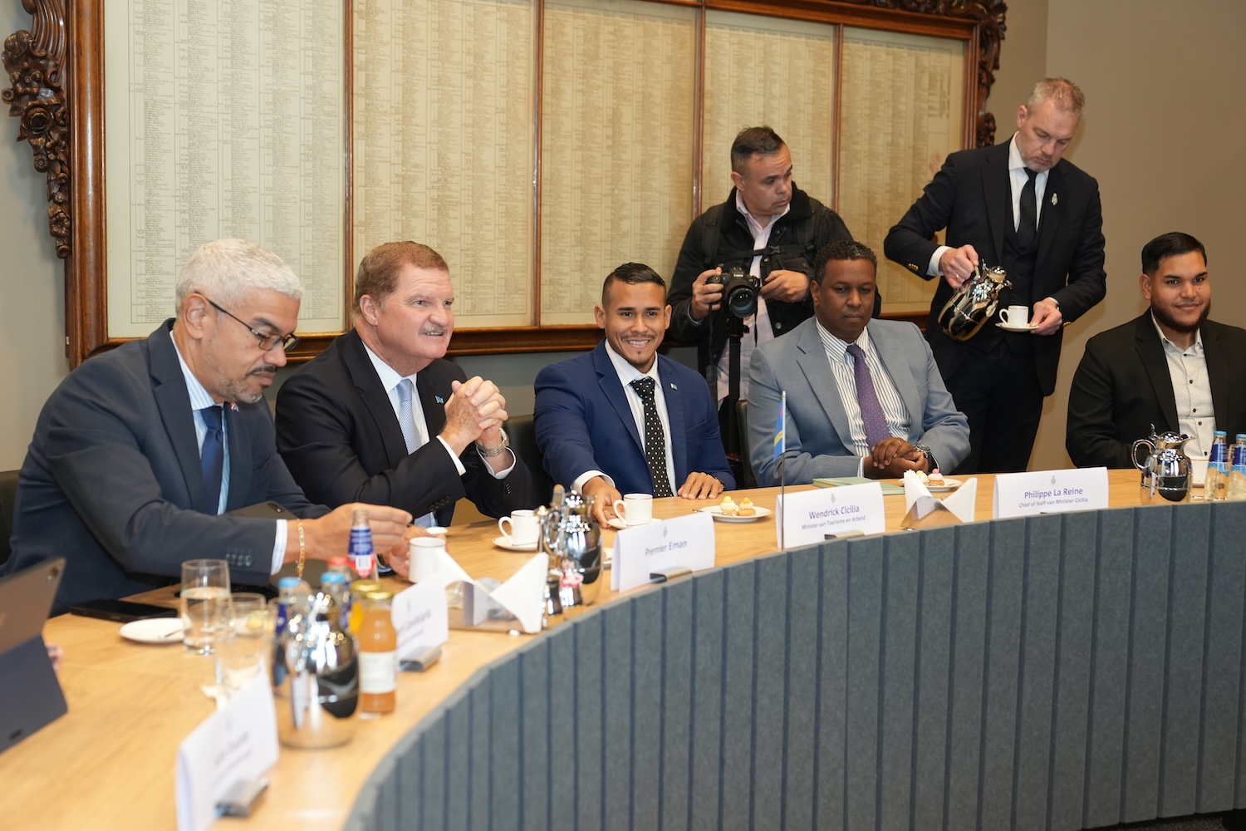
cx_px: 623
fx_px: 1730
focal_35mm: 50
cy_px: 416
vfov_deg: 27.0
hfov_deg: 39.6
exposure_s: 1/160
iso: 1600
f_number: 2.8
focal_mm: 50
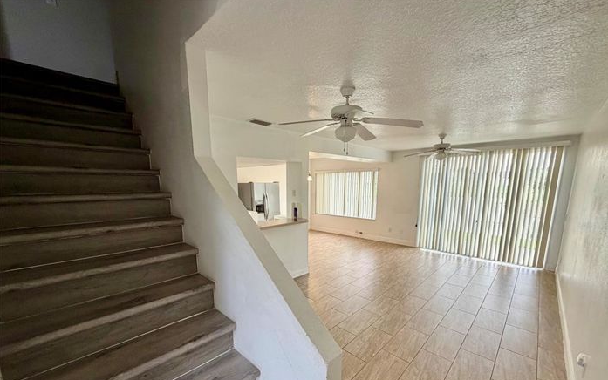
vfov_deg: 74.1
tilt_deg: -10.3
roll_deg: -0.2
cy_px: 225
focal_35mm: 15
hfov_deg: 101.4
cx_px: 306
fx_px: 249
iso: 200
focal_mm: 2.22
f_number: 2.2
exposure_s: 1/121
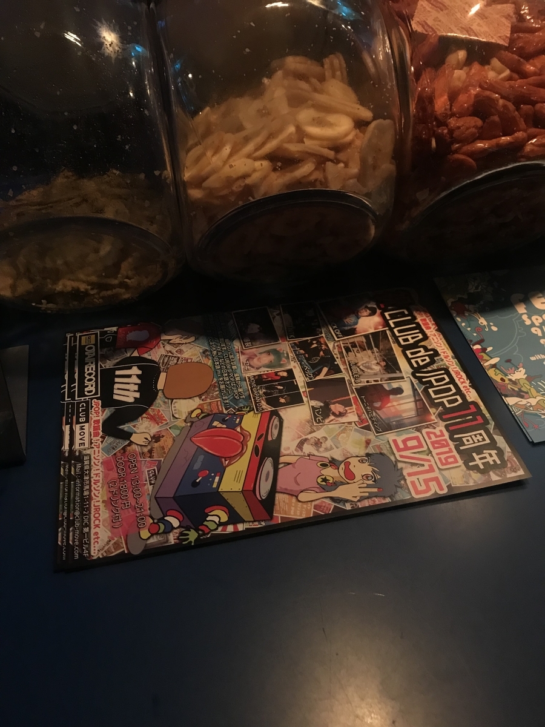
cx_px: 272
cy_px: 364
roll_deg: +1.7
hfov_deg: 49.7
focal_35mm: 28
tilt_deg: -44.9
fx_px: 588
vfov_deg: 63.4
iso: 100
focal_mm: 3.99
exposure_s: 1/9
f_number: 1.8
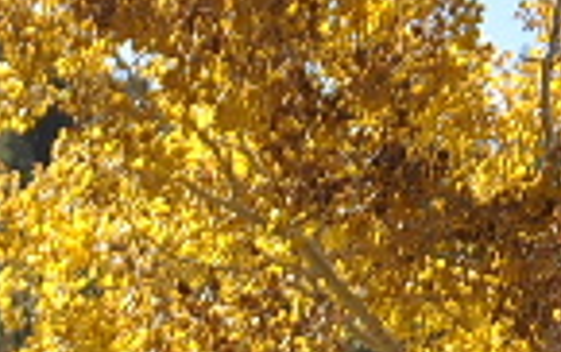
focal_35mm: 288
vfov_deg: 4.5
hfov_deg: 7.0
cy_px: 807
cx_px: -646
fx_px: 4404
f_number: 6.3
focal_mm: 35
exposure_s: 1/400
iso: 200
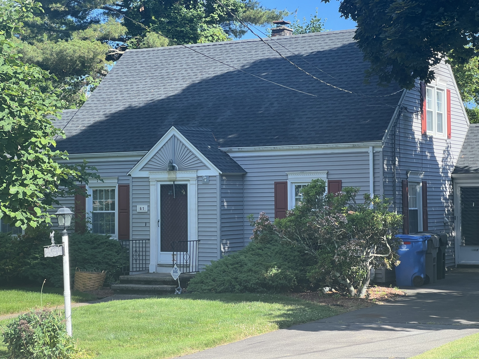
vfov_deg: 19.1
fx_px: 1065
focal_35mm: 77
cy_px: 180
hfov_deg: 25.3
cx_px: 240
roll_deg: +0.8
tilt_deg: +2.4
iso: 32
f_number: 2.8
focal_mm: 9
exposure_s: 1/177
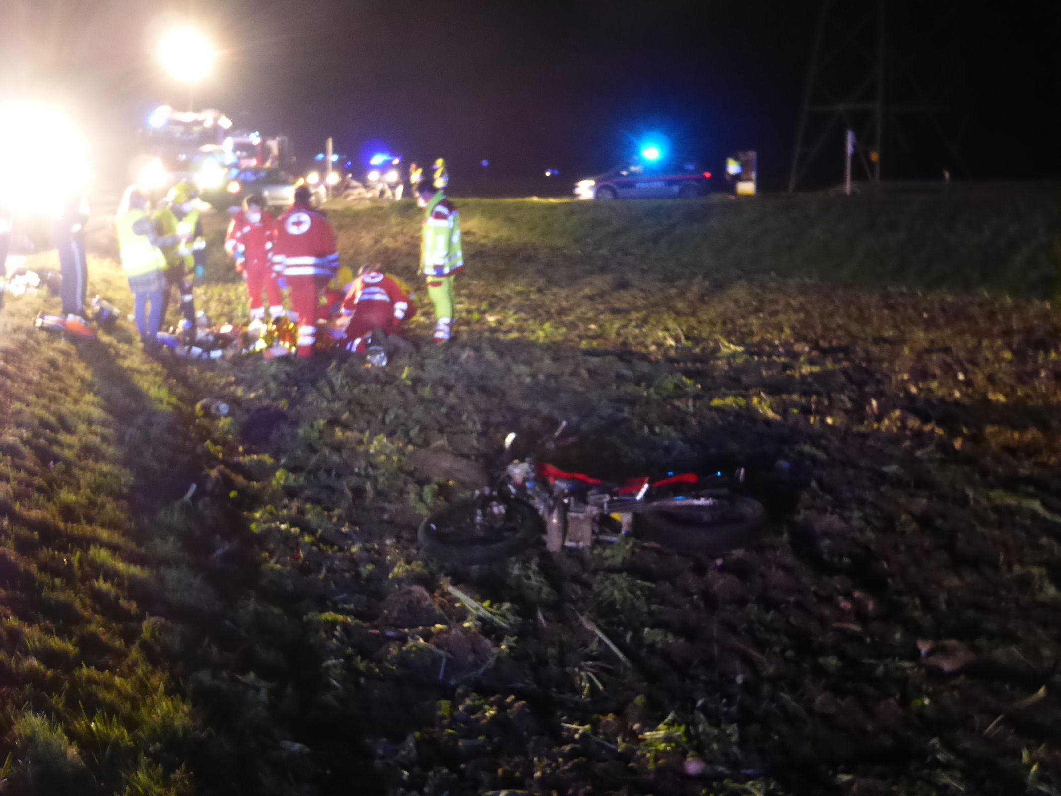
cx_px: 530
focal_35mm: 46
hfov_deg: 41.2
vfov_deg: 31.5
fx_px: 1410
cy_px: 398
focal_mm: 7.9
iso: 800
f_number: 4.1
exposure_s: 1/5
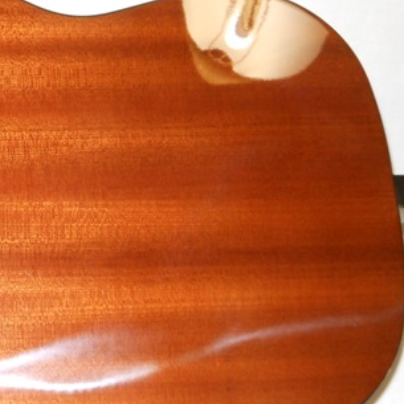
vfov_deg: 34.0
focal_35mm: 50
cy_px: 227
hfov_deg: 30.9
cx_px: -25
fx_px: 660
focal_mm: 4.5
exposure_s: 1/25
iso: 200
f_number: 3.2
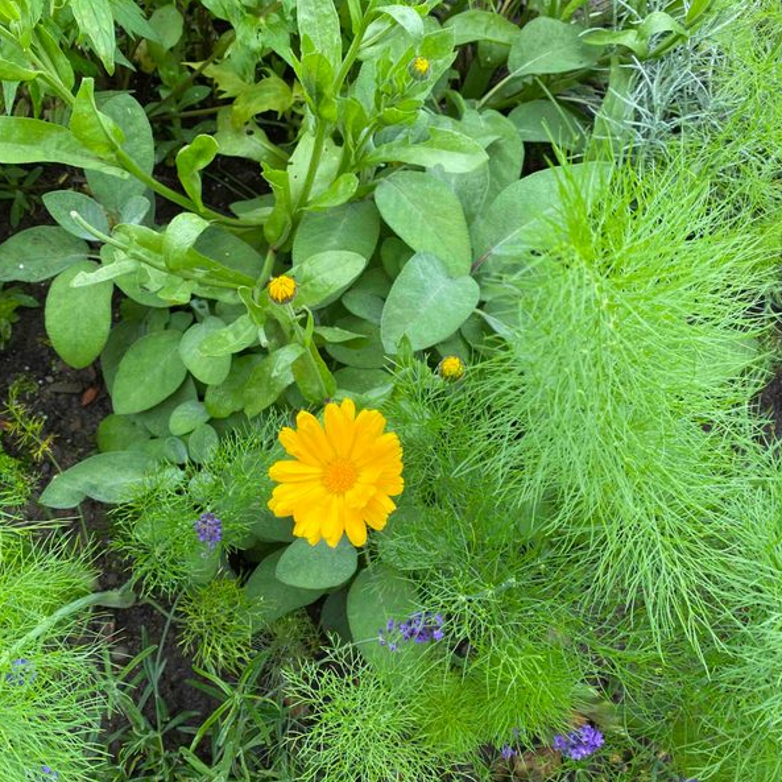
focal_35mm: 31
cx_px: 361
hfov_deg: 52.5
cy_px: 388
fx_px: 792
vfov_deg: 52.5
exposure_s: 1/157
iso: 32
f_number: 1.8
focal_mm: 4.25
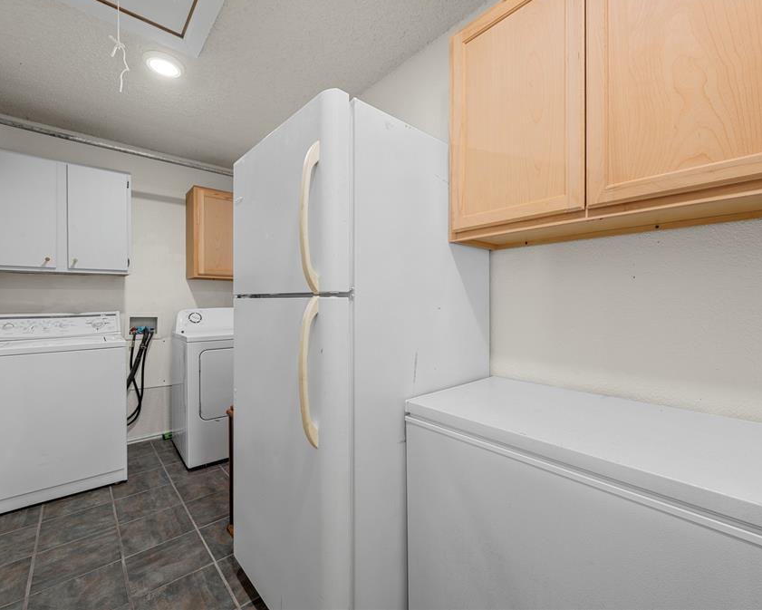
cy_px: 302
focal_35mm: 16
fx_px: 361
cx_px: 375
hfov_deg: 93.1
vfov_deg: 80.4
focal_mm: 14
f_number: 9
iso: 250
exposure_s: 1.6
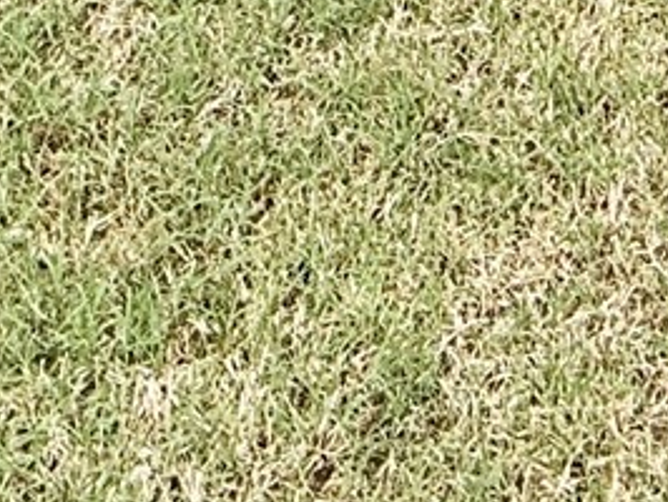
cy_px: -1119
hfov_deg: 18.0
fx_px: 1951
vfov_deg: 9.9
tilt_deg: -0.1
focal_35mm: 101
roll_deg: -0.8
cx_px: 902
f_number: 2.2
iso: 50
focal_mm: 2.22
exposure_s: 1/228
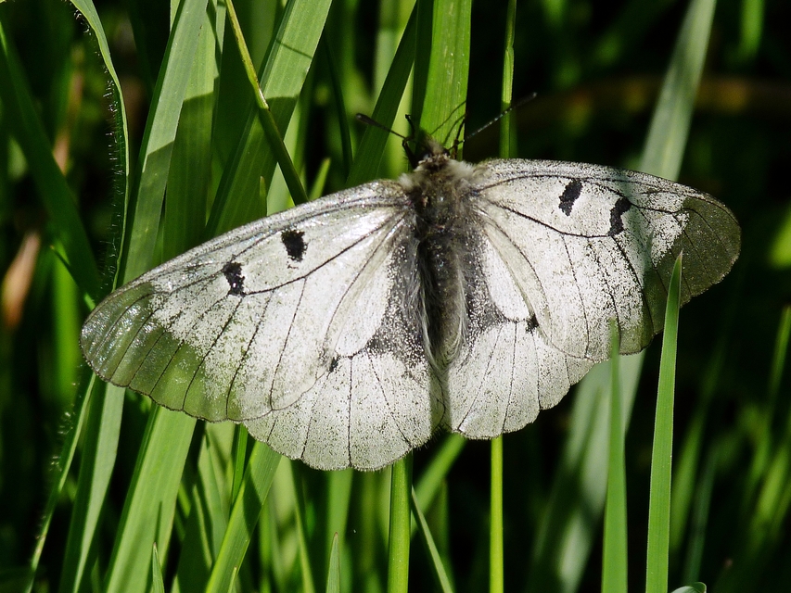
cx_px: 396
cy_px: 296
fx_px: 18260
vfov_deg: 1.9
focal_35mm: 799
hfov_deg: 2.5
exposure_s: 1/320
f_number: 5.6
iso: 80
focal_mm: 108
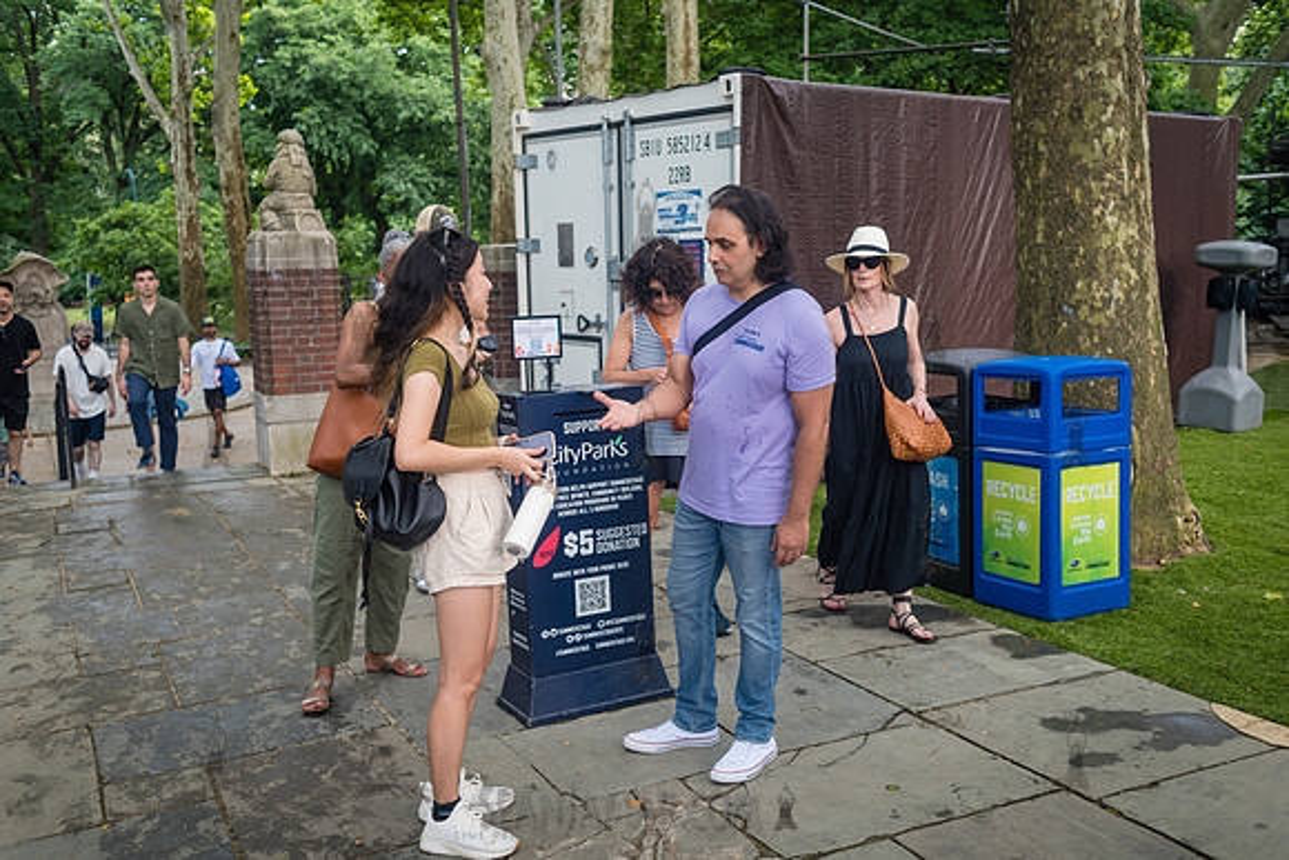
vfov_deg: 37.9
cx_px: 644
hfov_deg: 54.4
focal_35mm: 35
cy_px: 430
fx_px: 1253
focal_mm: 35
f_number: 4
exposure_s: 1/125
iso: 250
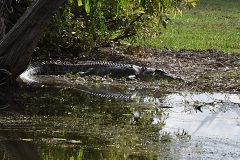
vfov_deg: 4.1
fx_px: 2253
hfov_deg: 6.1
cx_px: 110
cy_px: 59
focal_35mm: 338
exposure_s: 1/640
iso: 200
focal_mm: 140
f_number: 6.3
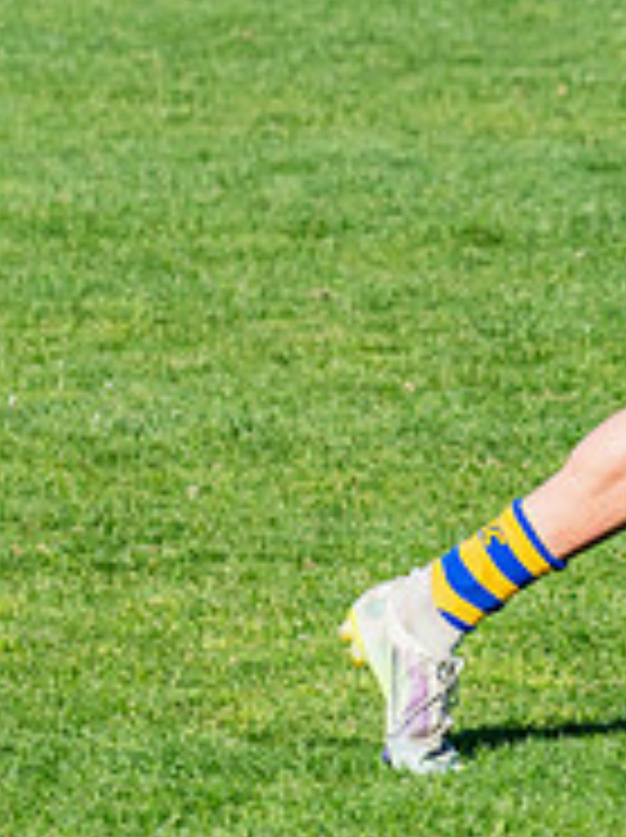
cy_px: -7
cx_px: 1275
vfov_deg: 3.9
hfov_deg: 2.9
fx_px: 12326
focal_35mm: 510
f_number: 10
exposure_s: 1/1600
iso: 800
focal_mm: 170
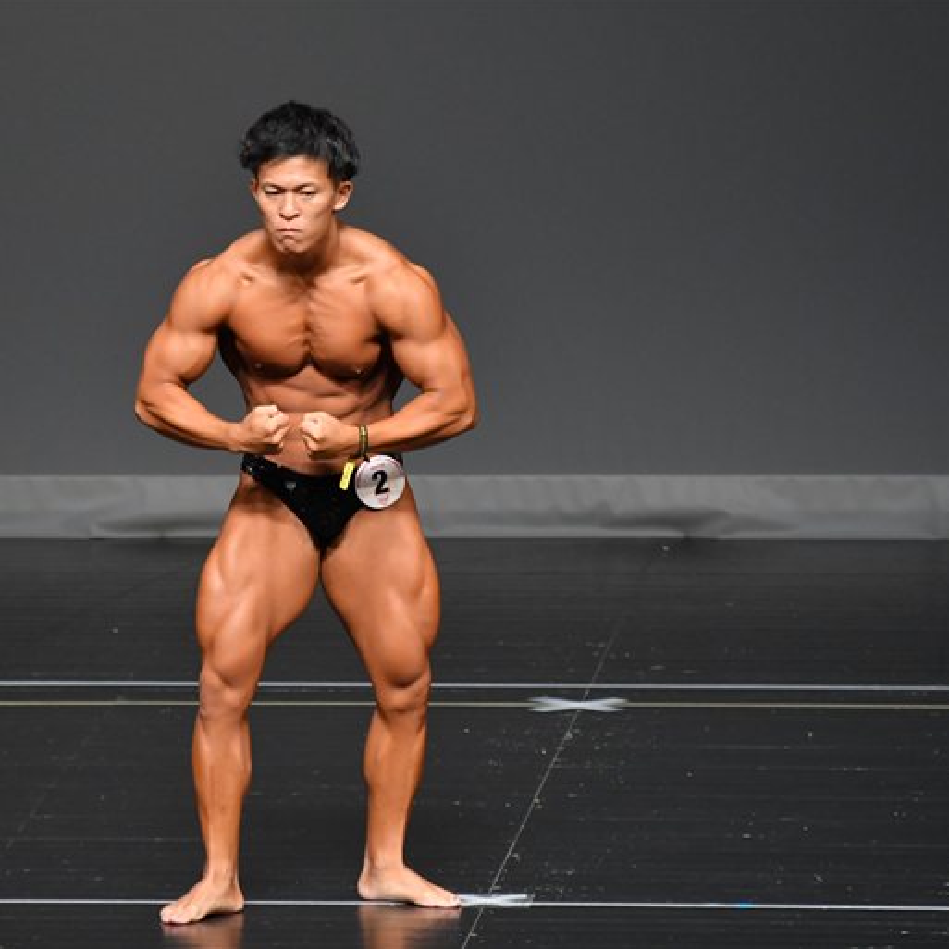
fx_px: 14919
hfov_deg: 3.6
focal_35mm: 481
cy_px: 474
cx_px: 302
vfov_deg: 3.6
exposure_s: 1/400
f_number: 5.6
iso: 2500
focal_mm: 250
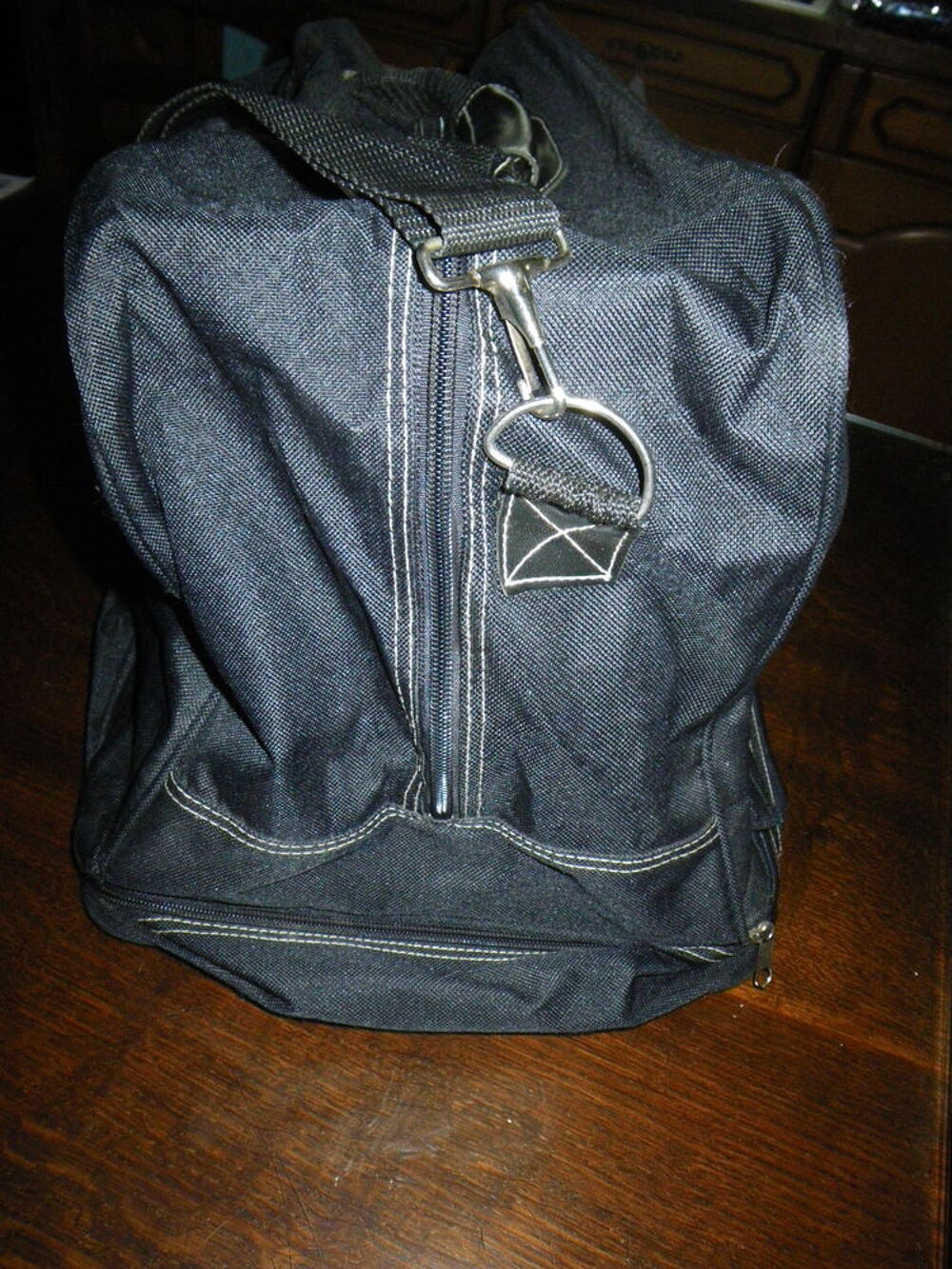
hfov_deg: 49.8
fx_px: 1027
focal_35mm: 28
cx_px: 476
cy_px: 634
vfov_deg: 63.4
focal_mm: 5
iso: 400
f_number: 4.2
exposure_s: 1/50
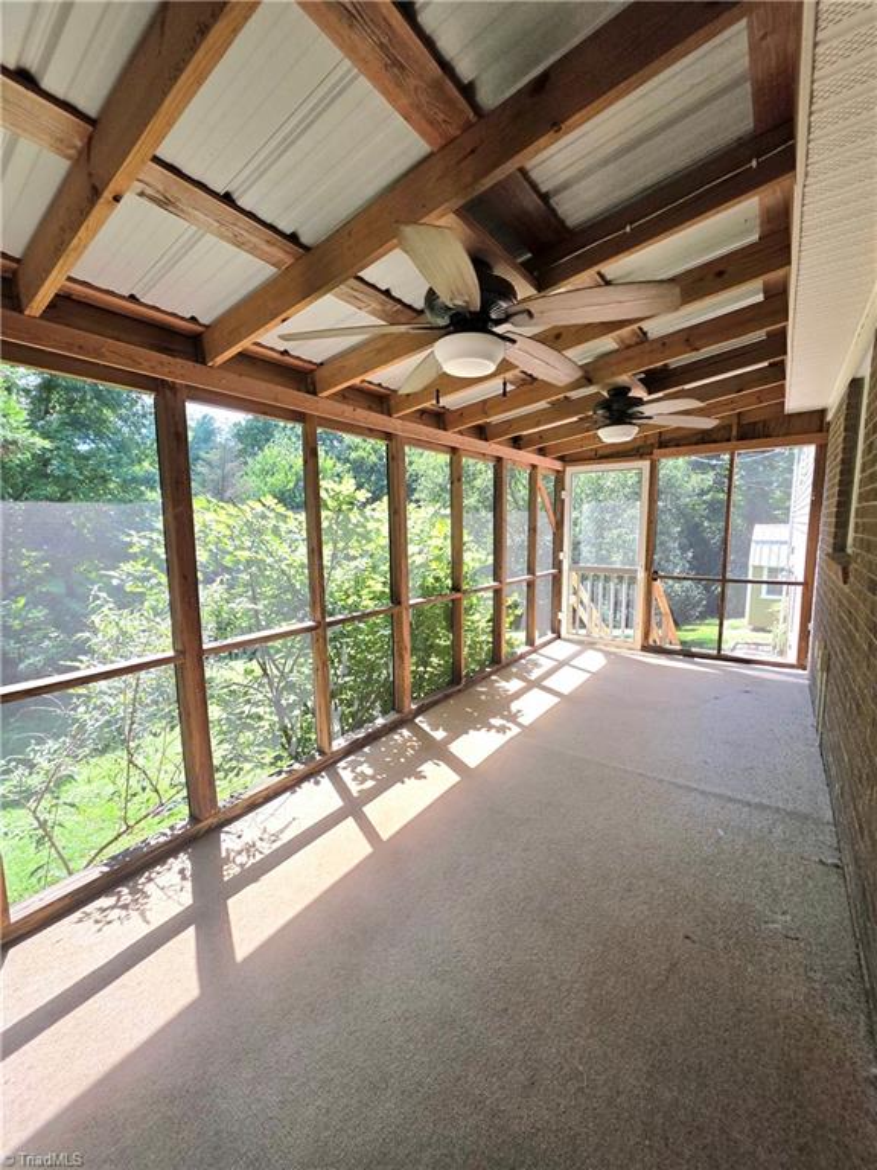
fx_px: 439
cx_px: 438
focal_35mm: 13
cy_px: 585
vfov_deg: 106.2
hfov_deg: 89.9
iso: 100
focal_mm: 2.2
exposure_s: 1/769
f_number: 1.9
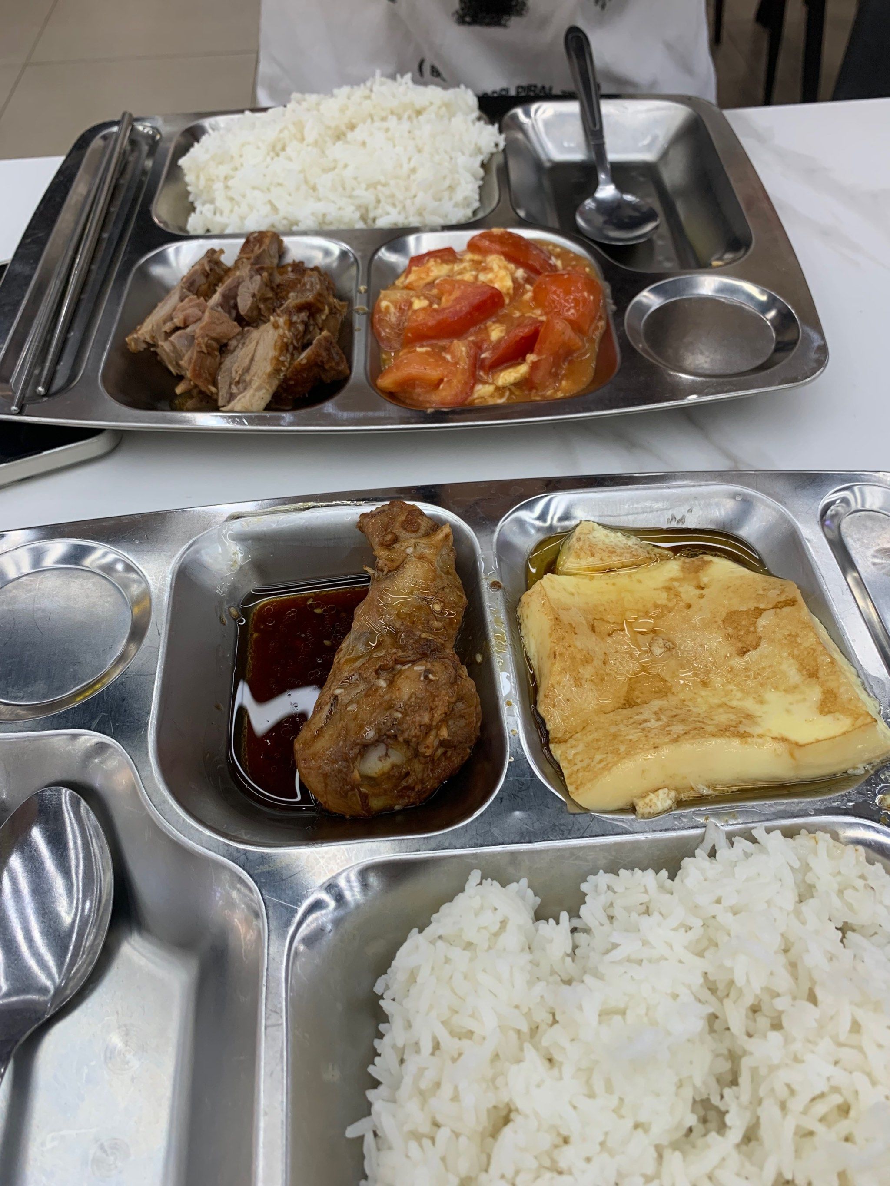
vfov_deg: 67.3
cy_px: 593
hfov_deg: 53.1
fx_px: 891
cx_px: 445
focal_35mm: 26
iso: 64
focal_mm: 4.25
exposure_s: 1/122
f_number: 1.8
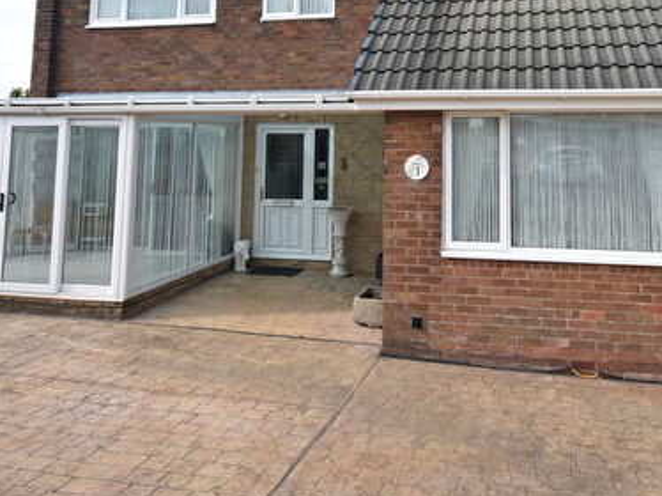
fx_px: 516
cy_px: 97
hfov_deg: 64.6
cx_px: 407
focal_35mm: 27
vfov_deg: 48.3
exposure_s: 1/320
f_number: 9
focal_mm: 10
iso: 200
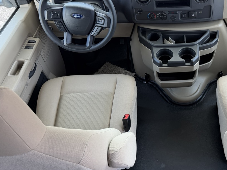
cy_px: 56
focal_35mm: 38
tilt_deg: -45.6
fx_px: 249
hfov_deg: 46.9
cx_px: 174
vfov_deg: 37.3
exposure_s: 1/121
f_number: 1.78
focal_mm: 6.76
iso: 100
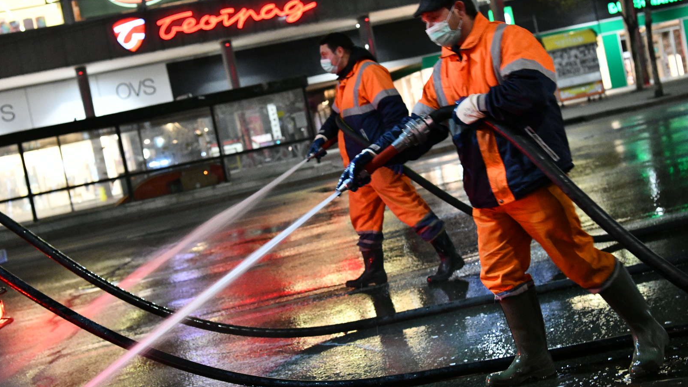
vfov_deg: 23.5
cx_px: 348
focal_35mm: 51
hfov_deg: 40.6
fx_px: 930
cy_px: 167
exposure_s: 1/80
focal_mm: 48
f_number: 4
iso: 6400
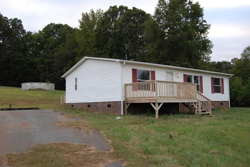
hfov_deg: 55.8
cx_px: 125
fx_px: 236
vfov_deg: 38.9
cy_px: 84
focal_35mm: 34
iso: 320
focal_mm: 22
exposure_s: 1/125
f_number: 5.6
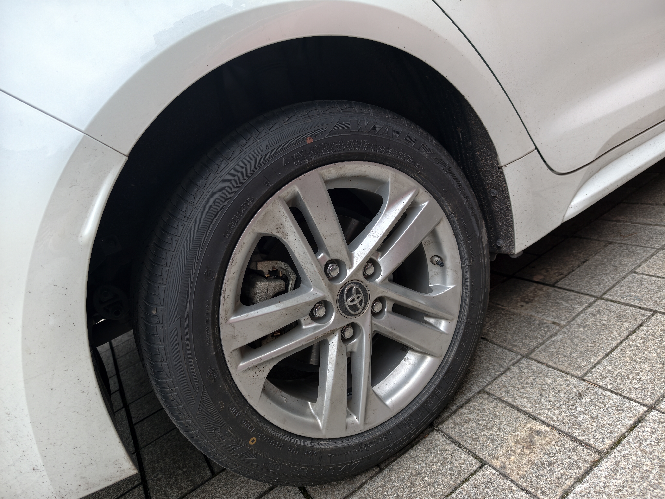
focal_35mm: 24
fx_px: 461
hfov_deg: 71.6
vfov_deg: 56.8
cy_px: 250
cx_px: 332
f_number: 1.57
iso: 72
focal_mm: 7
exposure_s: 1/124
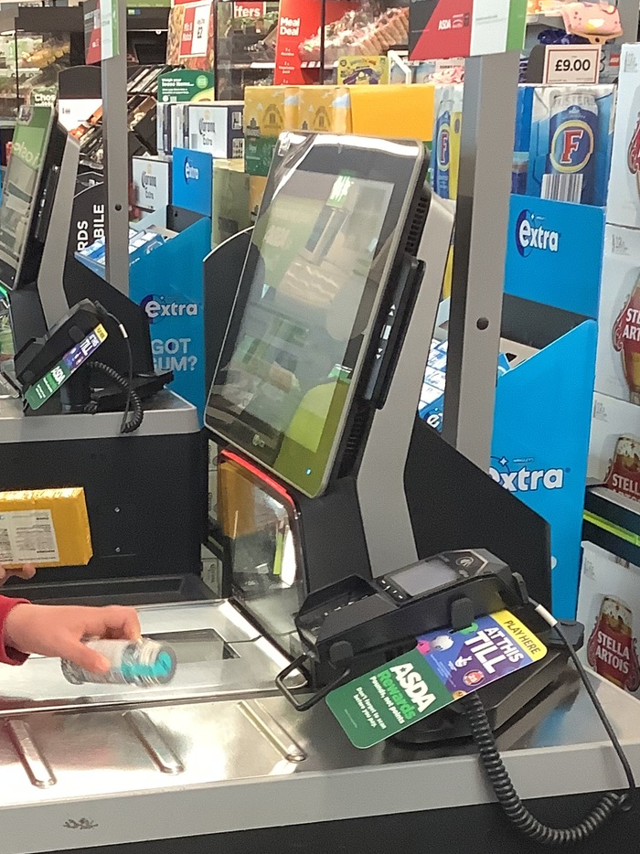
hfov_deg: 21.4
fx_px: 1677
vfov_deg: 27.7
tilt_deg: -21.1
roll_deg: +1.4
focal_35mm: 68
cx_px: 153
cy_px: 743
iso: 200
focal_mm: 3.3
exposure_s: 1/60
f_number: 2.4
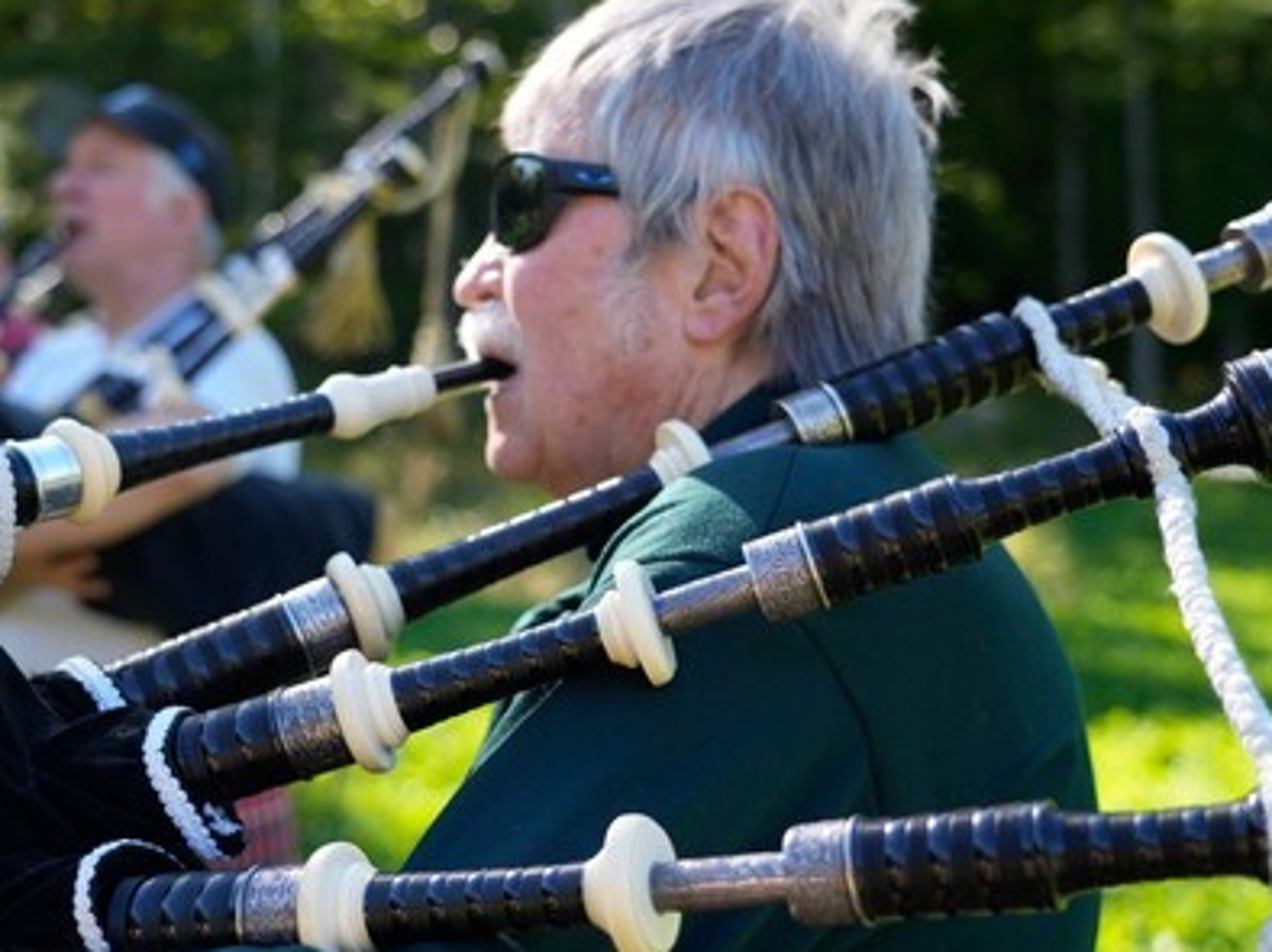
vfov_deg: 23.3
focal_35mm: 63
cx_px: 507
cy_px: 503
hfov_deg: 30.7
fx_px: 2314
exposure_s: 1/400
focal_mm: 43
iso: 250
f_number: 4
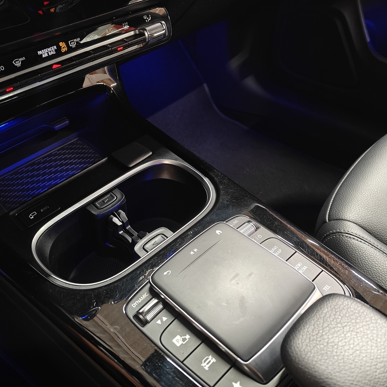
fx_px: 367
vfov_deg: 55.6
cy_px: 197
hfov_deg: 54.5
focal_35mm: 29
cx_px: 128
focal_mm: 5.59
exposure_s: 1/33
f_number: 1.8
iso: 2000
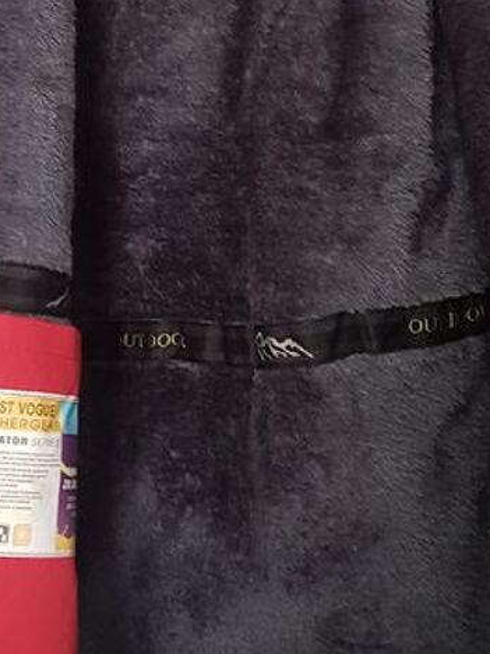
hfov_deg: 19.9
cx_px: 221
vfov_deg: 26.1
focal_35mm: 74
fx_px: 1397
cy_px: 203
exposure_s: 1/10
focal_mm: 4.2
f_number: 1.7
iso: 640
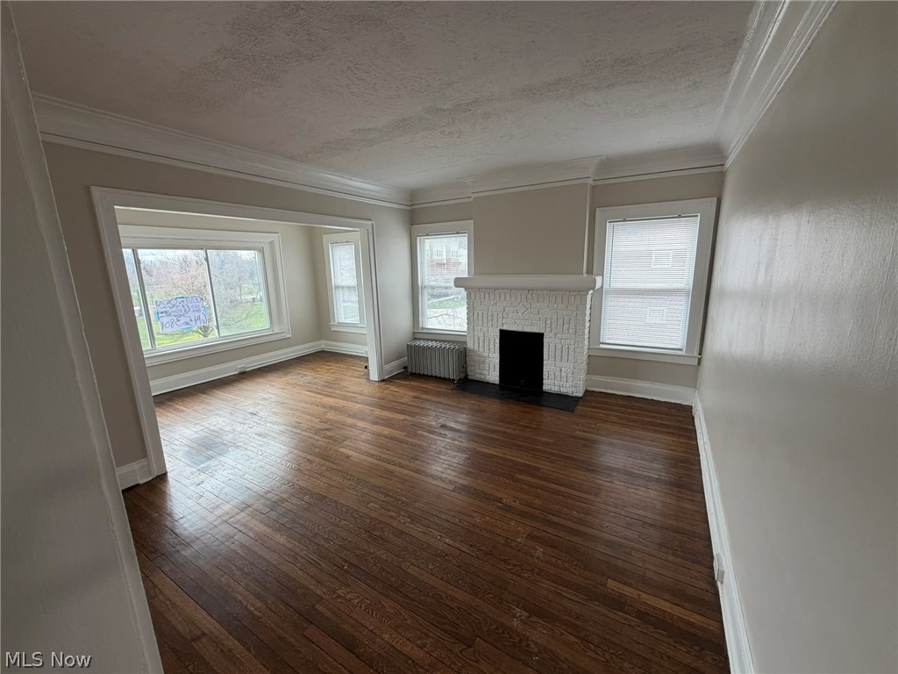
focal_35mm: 14
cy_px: 337
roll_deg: +1.9
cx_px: 449
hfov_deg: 102.1
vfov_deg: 85.7
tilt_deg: -11.7
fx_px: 363
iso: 100
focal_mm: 2.22
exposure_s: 1/121
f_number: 2.2
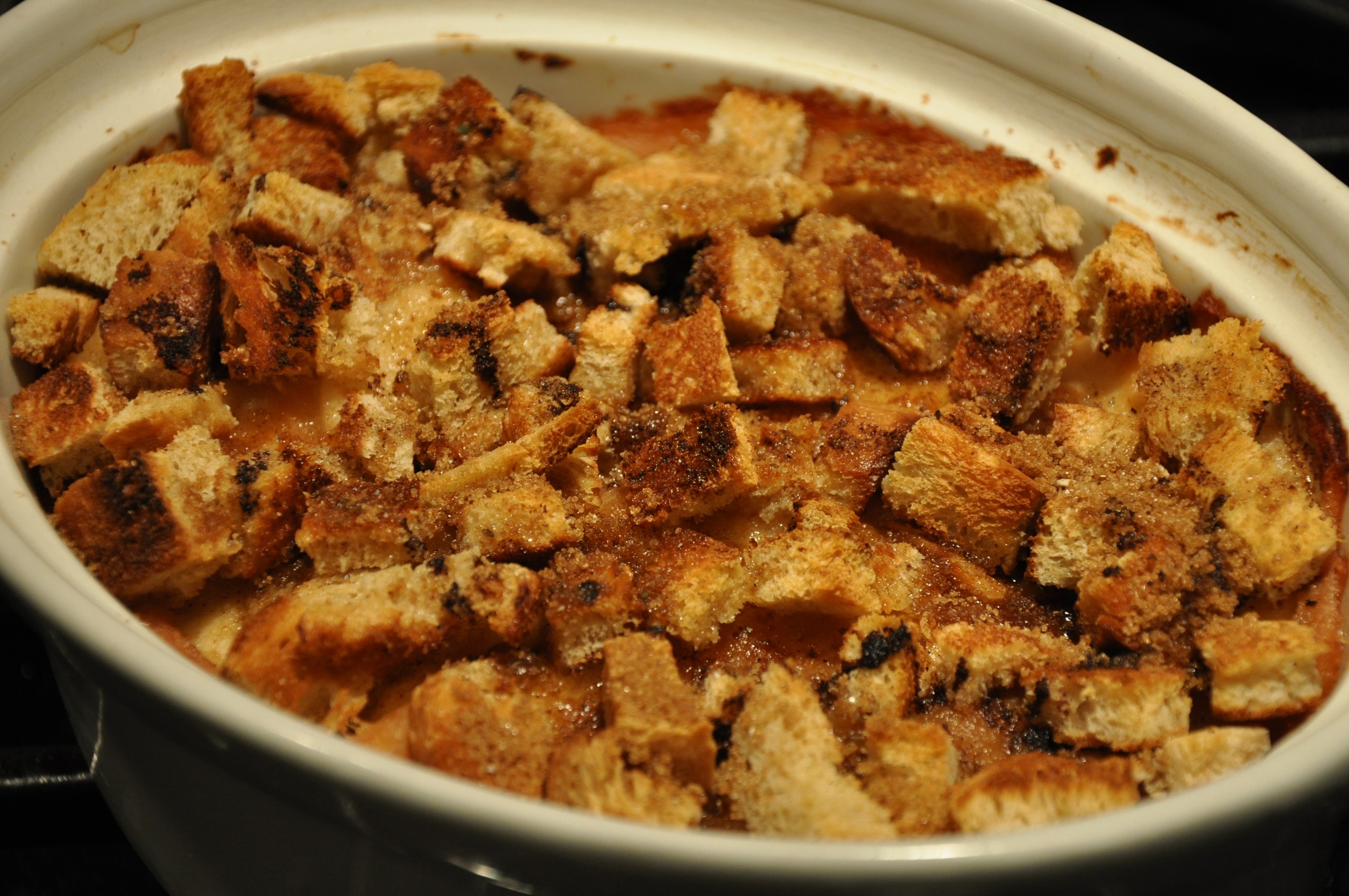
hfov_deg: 21.9
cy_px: 448
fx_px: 3481
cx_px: 674
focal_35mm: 93
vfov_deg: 14.7
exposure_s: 1/160
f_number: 5.3
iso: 800
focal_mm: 62
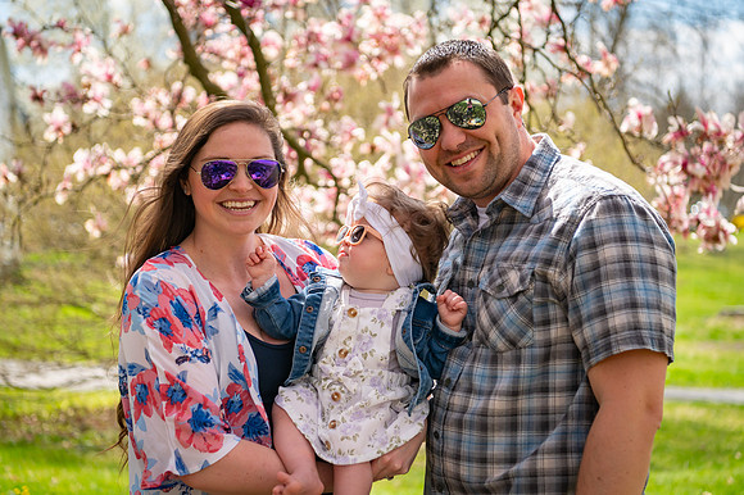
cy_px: 248
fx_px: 1281
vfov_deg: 21.9
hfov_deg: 32.4
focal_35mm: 62
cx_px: 372
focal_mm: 62
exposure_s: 1/3200
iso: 400
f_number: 3.5
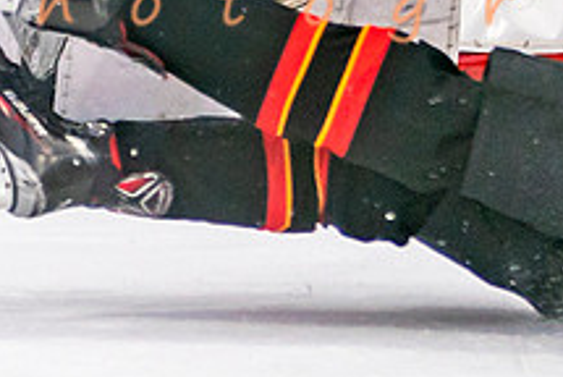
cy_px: 113
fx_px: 9850
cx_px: 89
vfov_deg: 2.2
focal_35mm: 629
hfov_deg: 3.3
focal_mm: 88
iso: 640
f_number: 2.8
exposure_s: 1/640
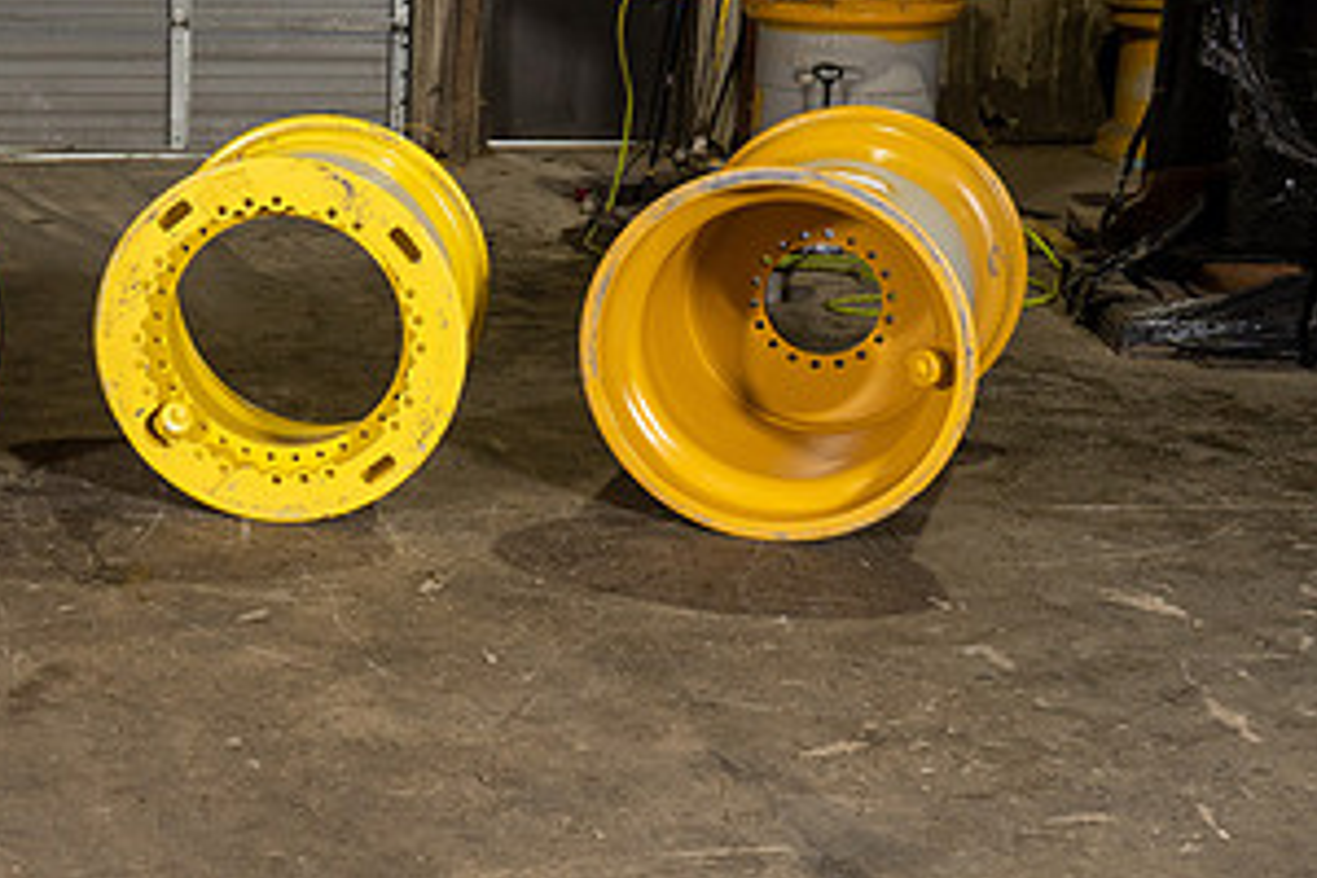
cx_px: 53
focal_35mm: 60
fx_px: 2195
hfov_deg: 31.3
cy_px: 336
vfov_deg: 22.6
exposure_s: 1/80
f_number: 5.6
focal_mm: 31
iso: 800
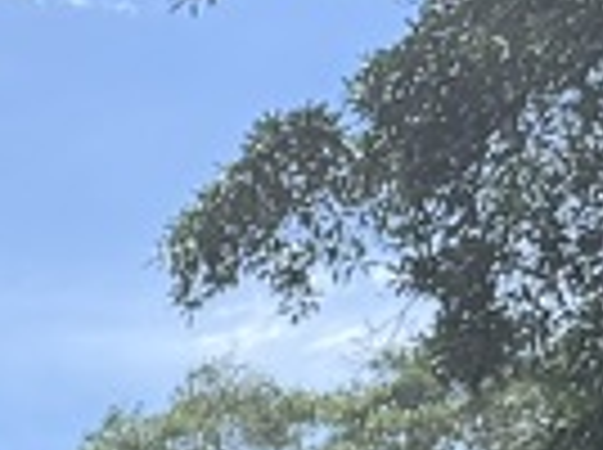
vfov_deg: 6.8
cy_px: 1602
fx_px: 3199
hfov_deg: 10.4
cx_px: -328
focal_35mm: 184
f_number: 1.78
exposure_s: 1/1901
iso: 100
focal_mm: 6.76
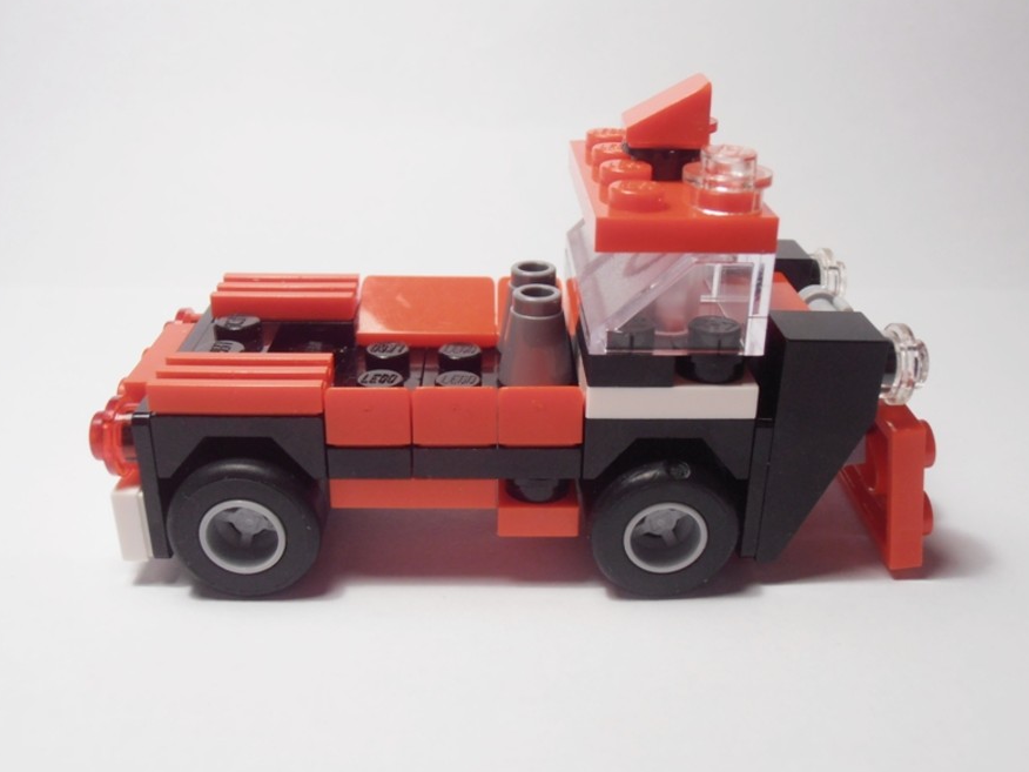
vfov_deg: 37.7
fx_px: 1130
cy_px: 381
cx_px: 520
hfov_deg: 49.0
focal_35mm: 38
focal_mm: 6.61
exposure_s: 1/40
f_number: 3.9
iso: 80
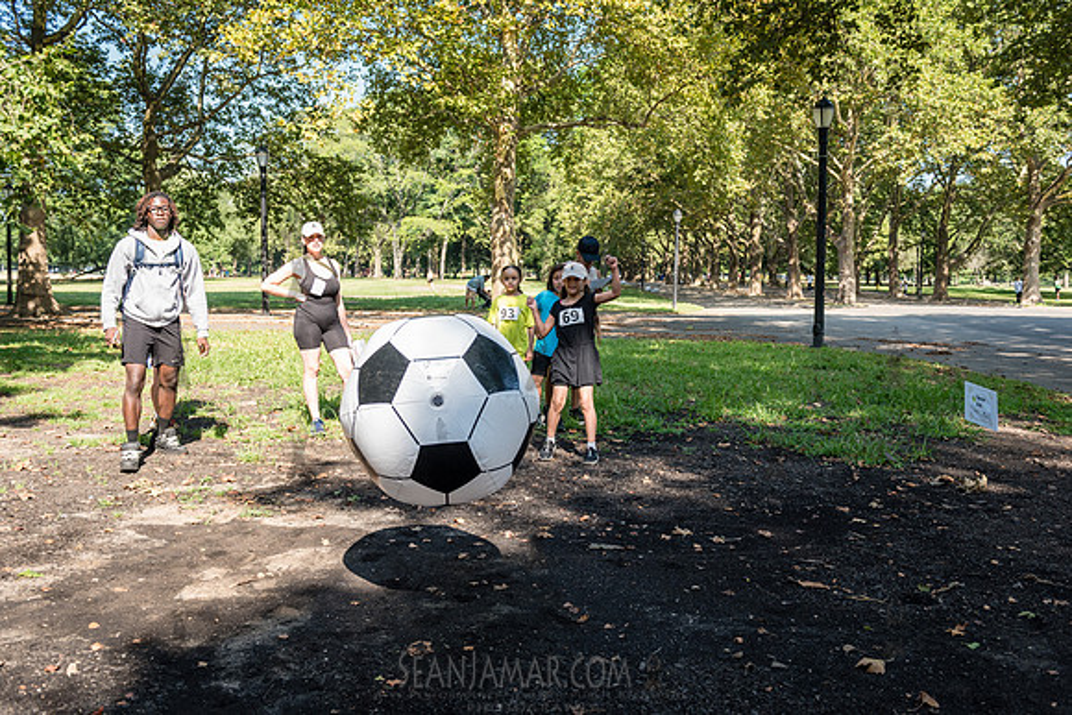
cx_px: 536
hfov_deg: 49.7
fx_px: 1159
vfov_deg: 34.3
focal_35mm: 39
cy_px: 358
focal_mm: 38
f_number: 3.5
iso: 400
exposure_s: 1/800
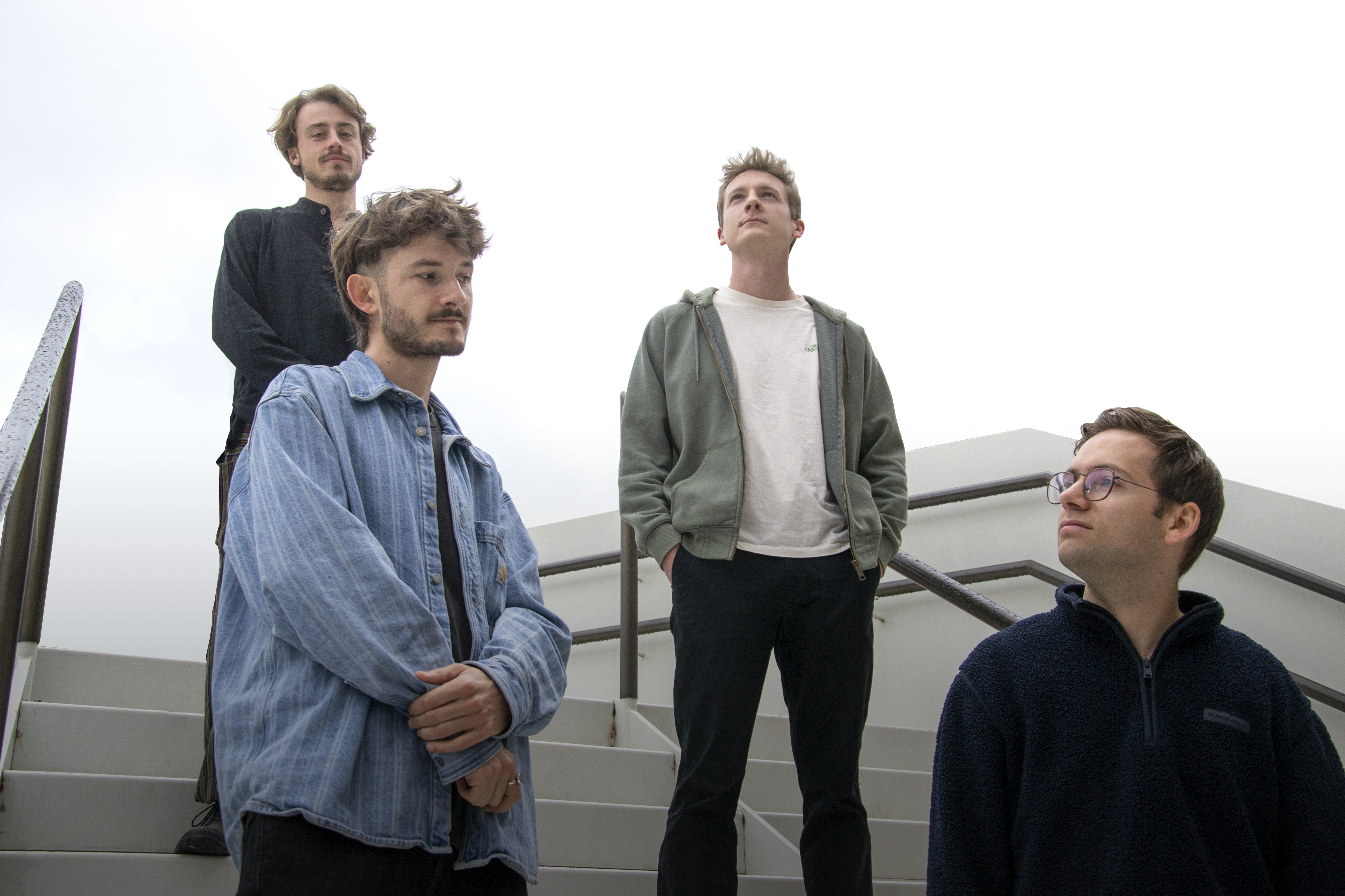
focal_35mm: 42
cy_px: 448
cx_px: 672
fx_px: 1569
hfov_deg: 46.4
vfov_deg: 31.9
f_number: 5.6
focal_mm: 28
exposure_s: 1/125
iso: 220
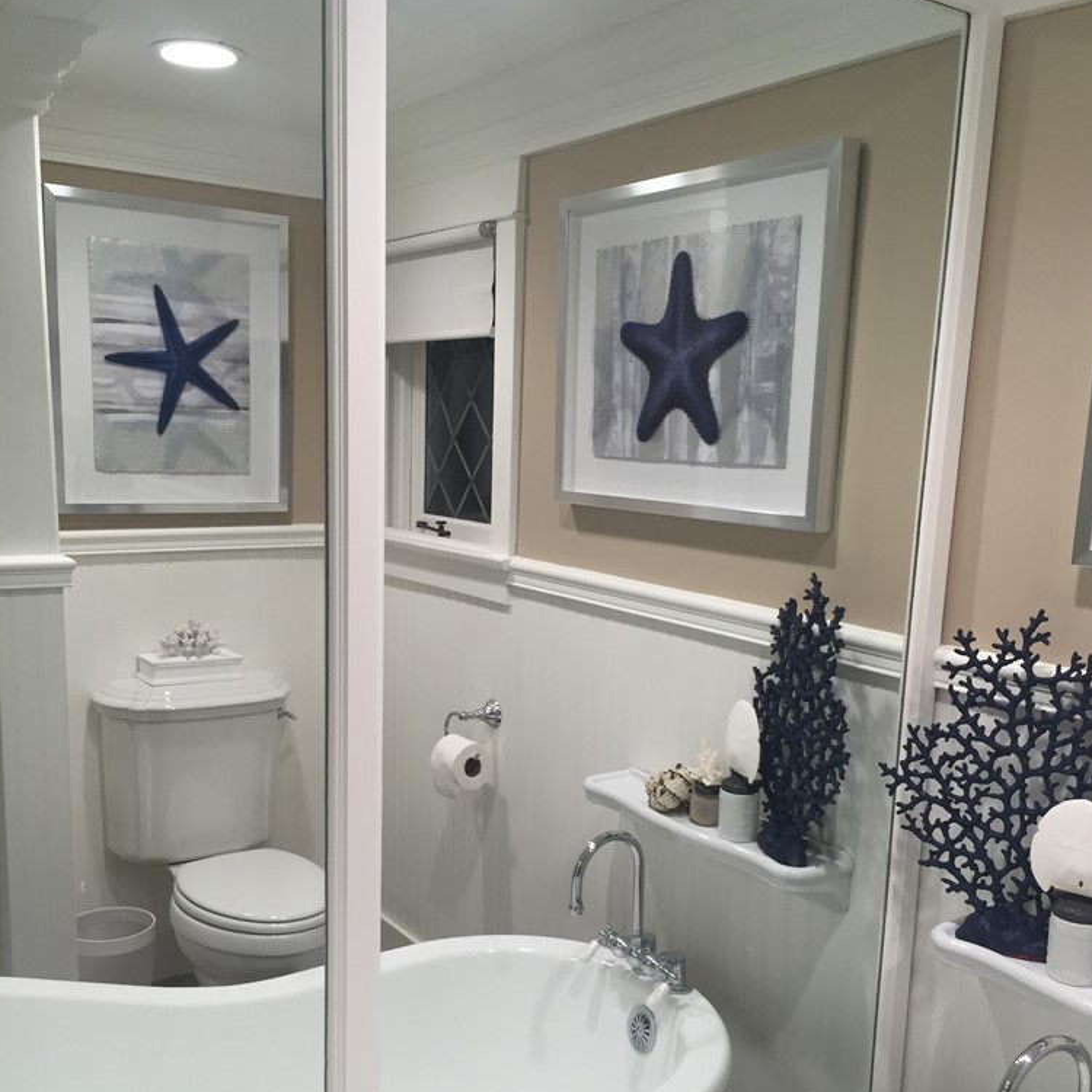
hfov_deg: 47.2
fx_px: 1249
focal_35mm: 35
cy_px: 667
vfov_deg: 46.9
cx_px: 547
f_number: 2.2
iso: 40
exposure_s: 1/40
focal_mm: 4.15
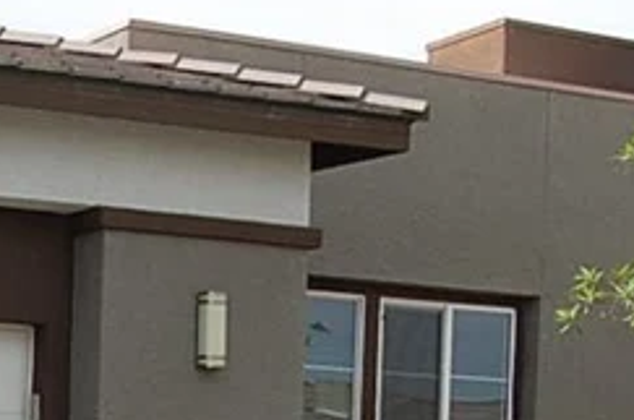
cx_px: -157
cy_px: 582
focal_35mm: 114
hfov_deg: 17.1
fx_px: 2004
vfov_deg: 11.6
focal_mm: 18
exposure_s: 1/320
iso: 200
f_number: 9
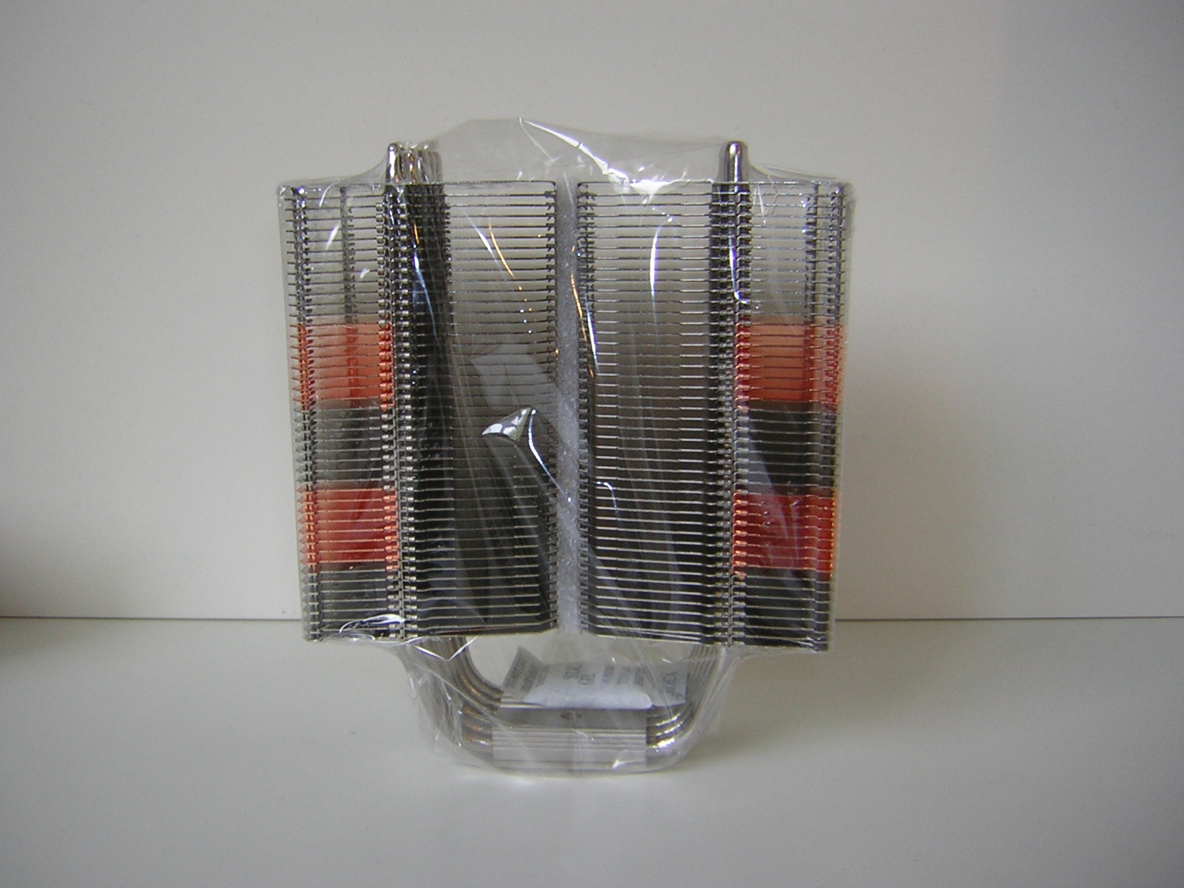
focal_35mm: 36
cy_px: 444
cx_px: 592
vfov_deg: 39.7
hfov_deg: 51.4
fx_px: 1231
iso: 50
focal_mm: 4.7
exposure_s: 1/30
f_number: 2.6
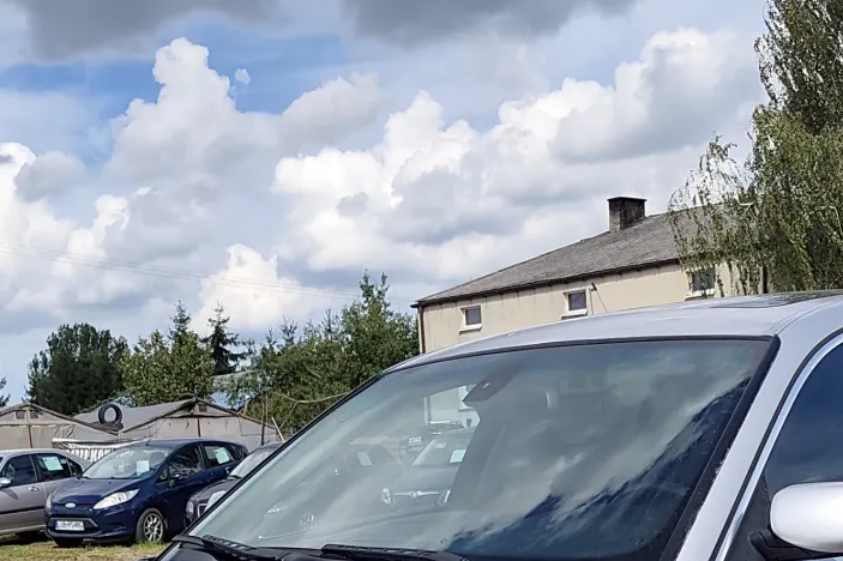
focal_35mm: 69
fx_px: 1615
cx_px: 463
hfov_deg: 29.2
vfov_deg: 17.9
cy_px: 809
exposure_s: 1/775
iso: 50
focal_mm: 6.07
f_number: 1.7
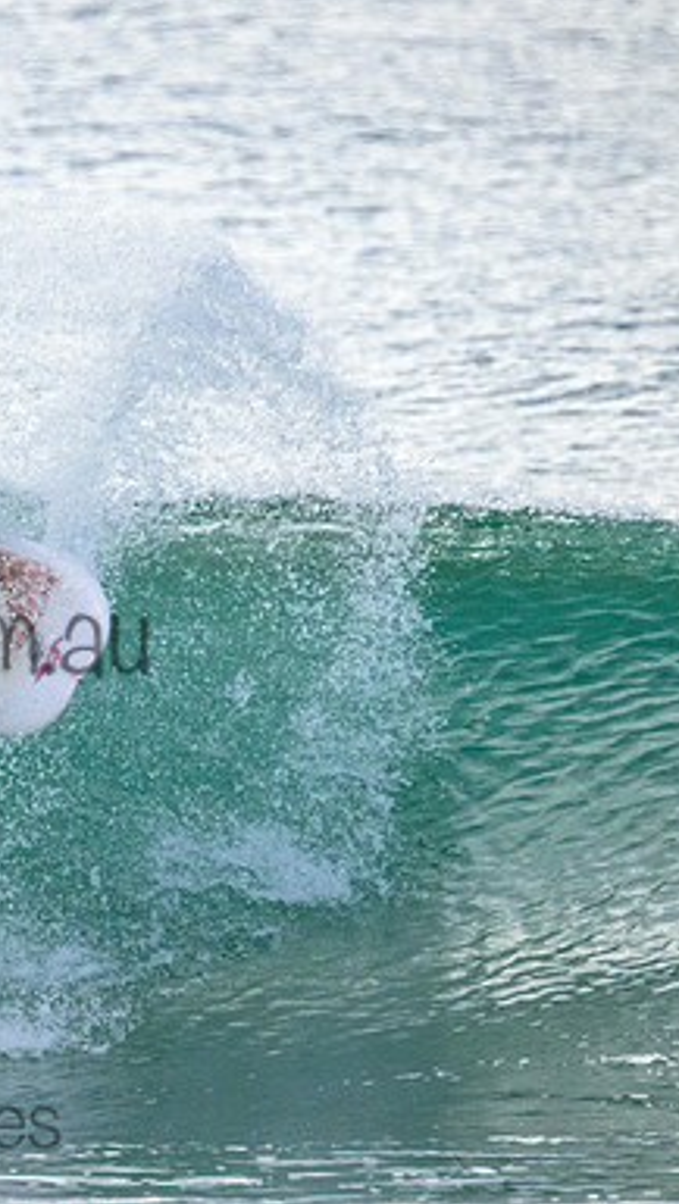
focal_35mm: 1263
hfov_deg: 1.0
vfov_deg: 1.7
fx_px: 40364
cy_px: 602
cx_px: -181
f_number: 11
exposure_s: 1/2000
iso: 8000
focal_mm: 800
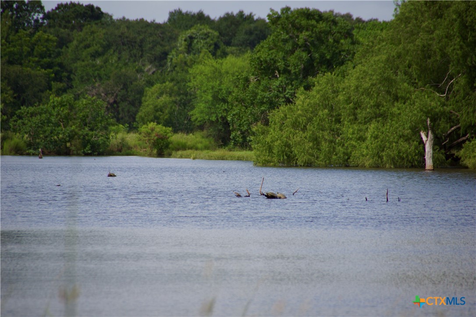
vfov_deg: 3.7
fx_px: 4958
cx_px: 238
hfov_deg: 5.5
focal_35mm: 375
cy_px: 158
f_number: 6.3
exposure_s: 1/500
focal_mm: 250
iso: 100
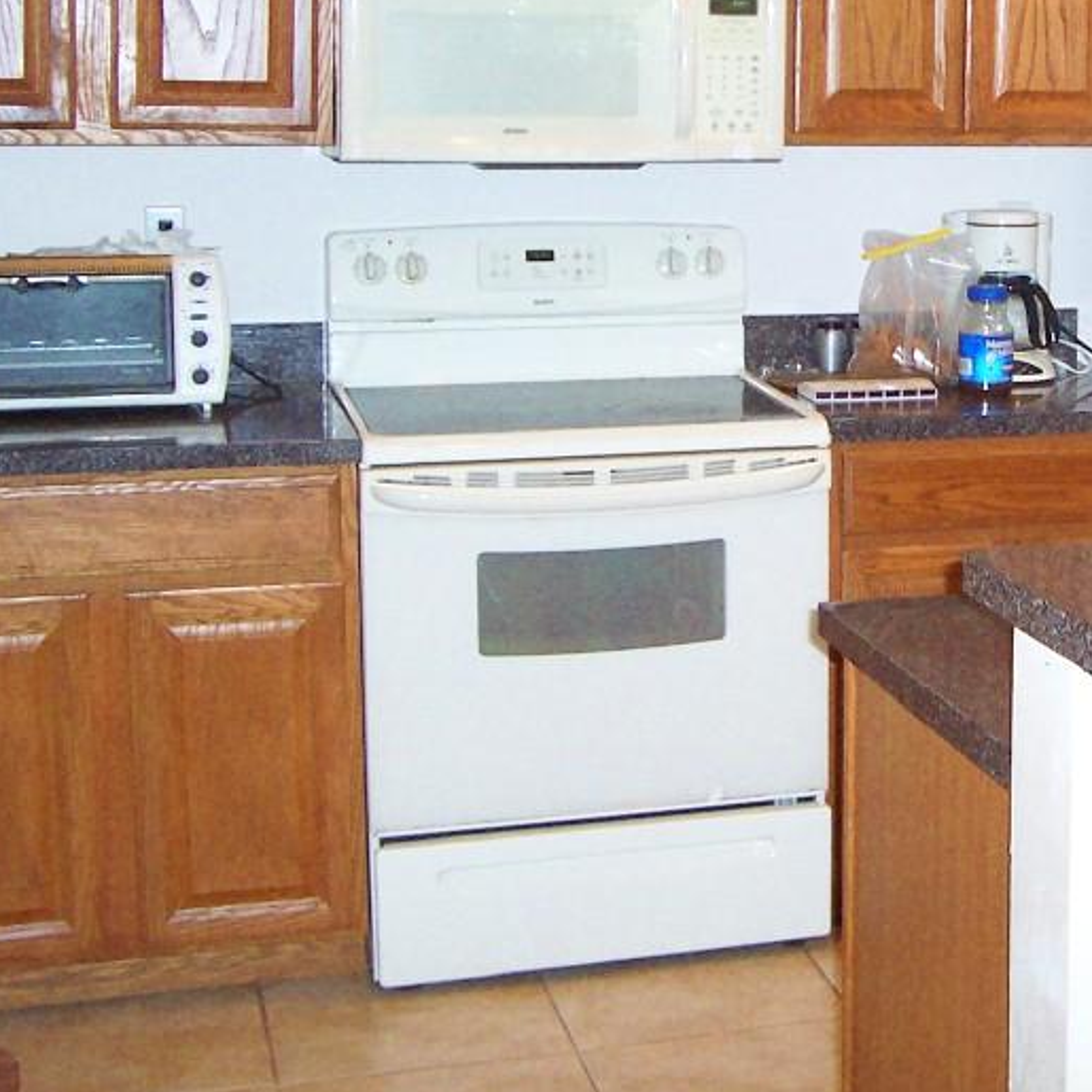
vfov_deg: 26.2
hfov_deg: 25.3
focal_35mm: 65
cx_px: 1062
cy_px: 297
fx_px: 2320
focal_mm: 5.6
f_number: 2.8
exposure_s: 1/60
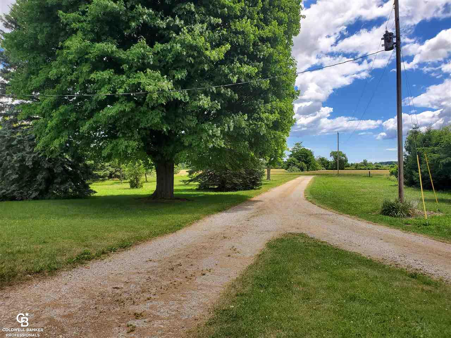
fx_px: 339
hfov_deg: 67.3
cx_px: 226
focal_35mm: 26
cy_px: 169
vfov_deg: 53.1
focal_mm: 4.3
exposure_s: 1/1657
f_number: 2.4
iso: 50
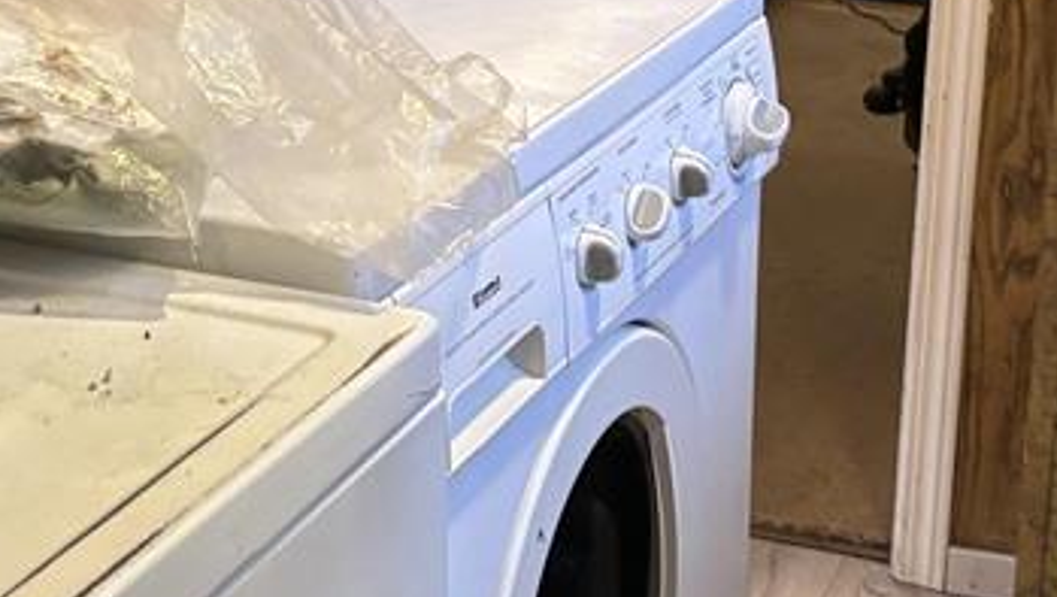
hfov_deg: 25.5
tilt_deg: -12.3
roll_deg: +0.2
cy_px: 100
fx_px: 2328
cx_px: 427
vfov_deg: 14.5
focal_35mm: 83
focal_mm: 5.96
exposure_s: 1/60
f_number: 1.6
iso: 400
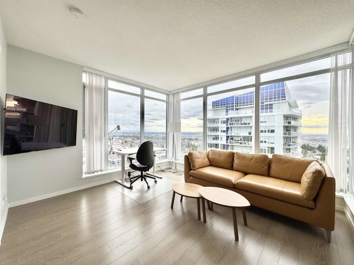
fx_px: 143
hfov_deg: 102.1
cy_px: 132
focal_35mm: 14
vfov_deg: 85.7
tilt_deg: -0.5
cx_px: 177
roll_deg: -0.1
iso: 40
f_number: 2.2
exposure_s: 1/338
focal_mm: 2.22
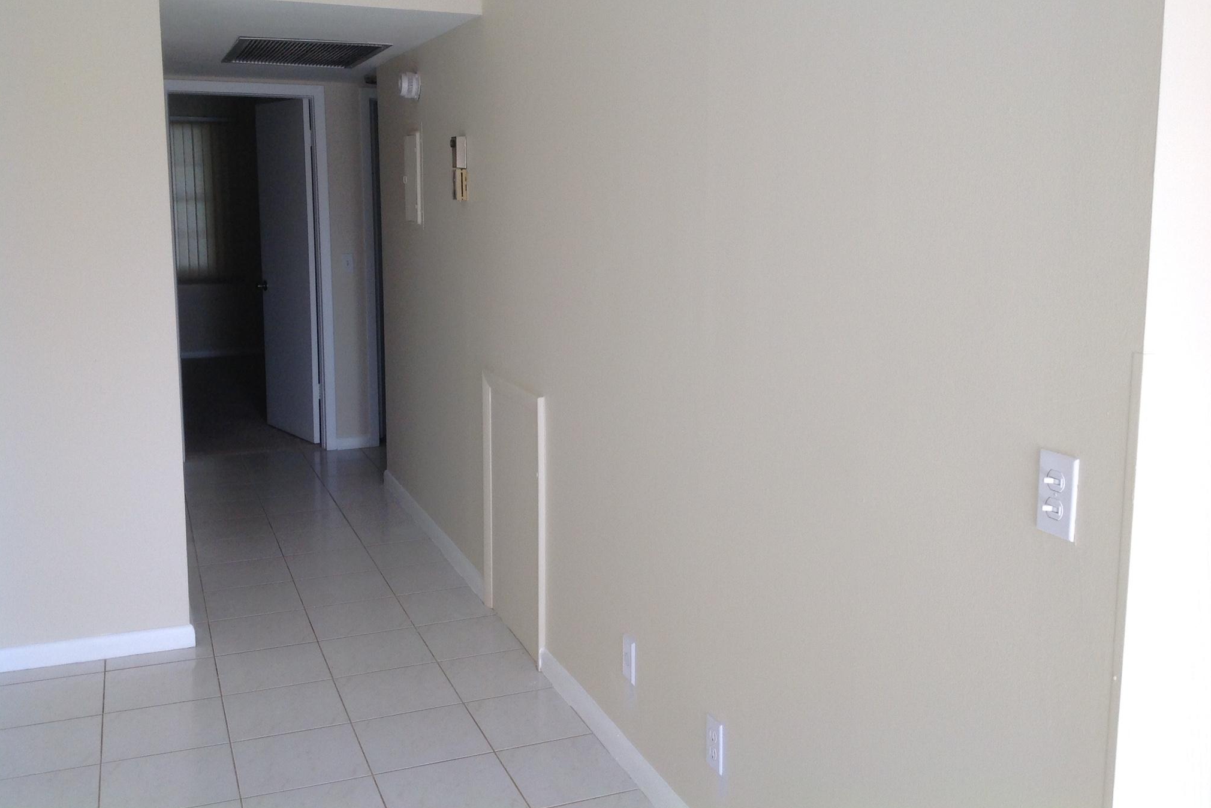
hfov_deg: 51.9
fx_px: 1245
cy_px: 355
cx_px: 613
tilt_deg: -8.4
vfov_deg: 35.9
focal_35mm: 37
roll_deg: -2.0
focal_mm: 4.28
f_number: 2.4
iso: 80
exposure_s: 1/120
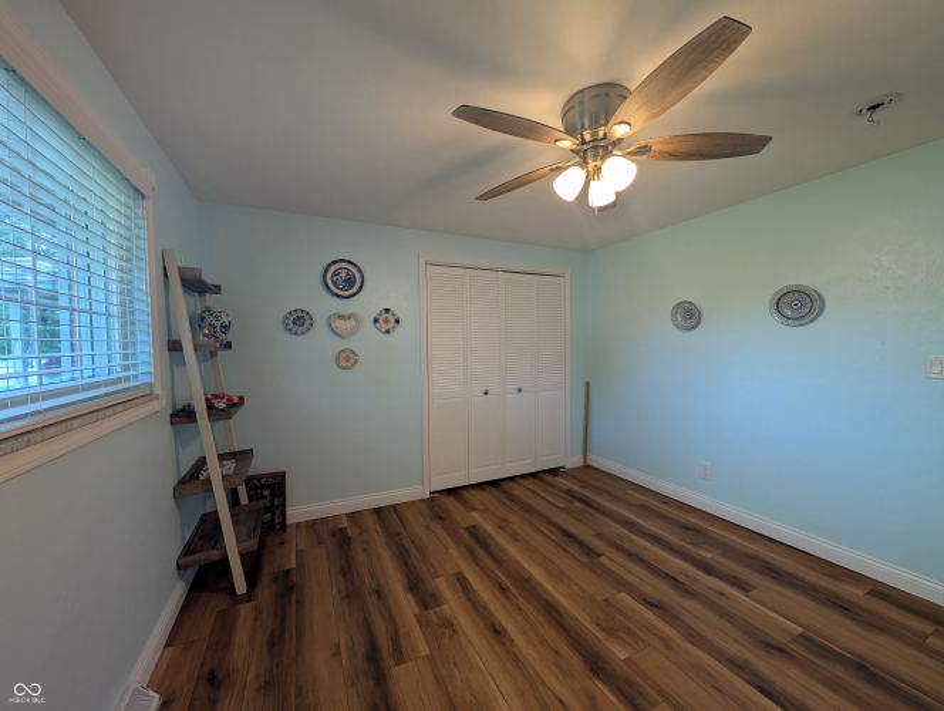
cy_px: 356
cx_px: 472
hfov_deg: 110.5
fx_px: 328
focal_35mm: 12
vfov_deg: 94.6
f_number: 1.7
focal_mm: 2.02
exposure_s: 1/60
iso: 53
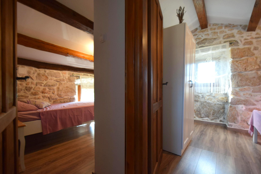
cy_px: 87
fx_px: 109
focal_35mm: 15
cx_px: 130
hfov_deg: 100.4
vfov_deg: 77.3
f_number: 4
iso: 560
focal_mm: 10
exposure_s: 1/60
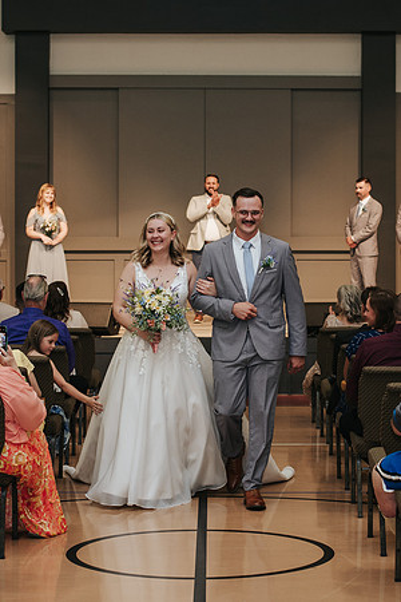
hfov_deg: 14.7
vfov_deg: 21.9
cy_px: 278
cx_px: 218
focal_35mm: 93
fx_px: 1552
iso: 1000
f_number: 3.2
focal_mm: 50
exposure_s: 1/200
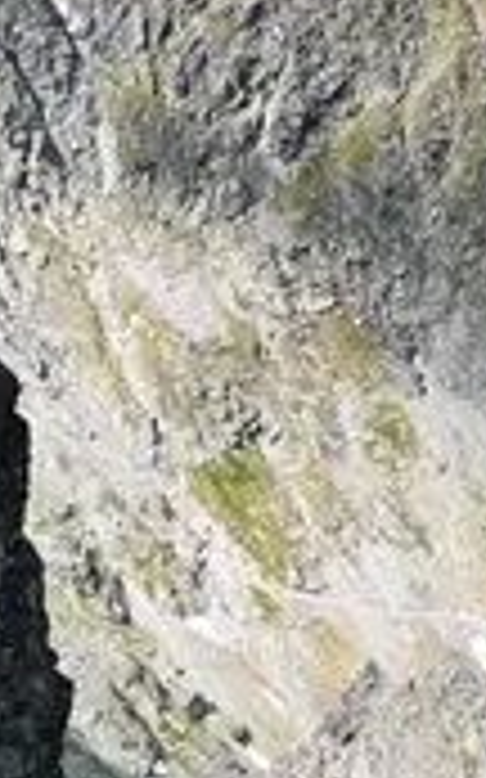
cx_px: -238
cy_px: 1169
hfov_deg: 11.8
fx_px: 2248
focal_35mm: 106
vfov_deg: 17.6
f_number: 1.6
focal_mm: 5.56
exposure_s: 1/1511
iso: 50
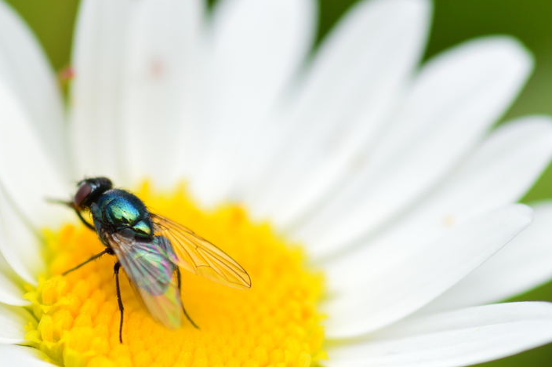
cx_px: 180
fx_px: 3140
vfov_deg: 6.7
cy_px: 237
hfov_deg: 10.0
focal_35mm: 205
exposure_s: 1/500
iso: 360
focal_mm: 100
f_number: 11
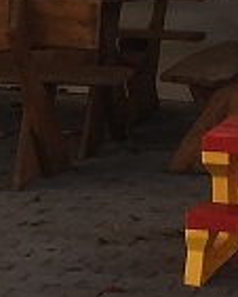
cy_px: -93
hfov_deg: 7.6
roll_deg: +1.1
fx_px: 1777
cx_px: -91
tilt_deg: -6.0
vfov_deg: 9.4
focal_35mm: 202
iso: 25
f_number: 2.2
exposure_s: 1/705
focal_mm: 4.15
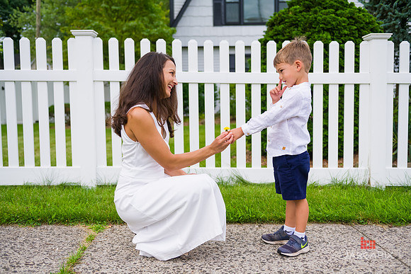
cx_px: 206
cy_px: 137
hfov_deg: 50.7
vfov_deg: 35.1
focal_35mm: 38
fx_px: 434
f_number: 3.2
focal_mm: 38
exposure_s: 1/4000
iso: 400
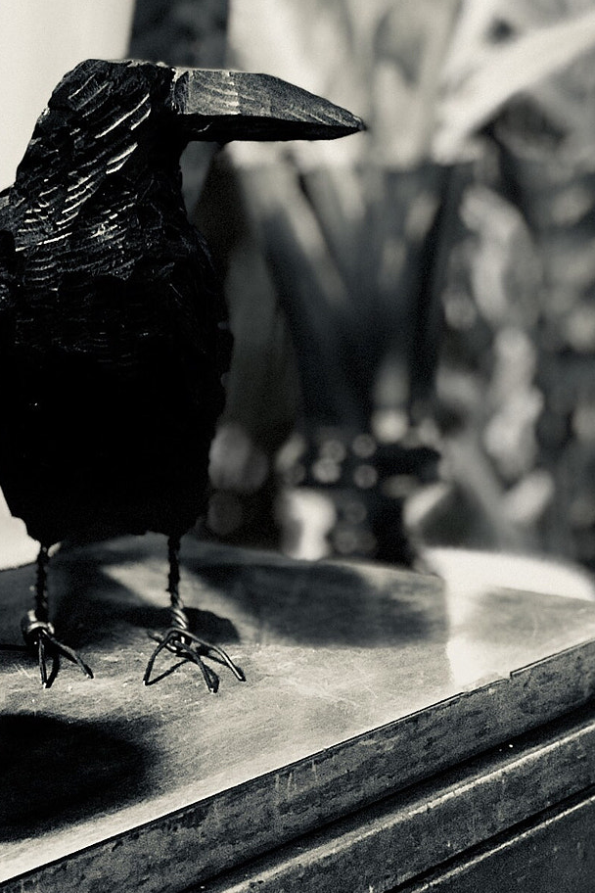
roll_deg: +0.9
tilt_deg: -5.1
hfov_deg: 13.0
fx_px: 2578
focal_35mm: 104
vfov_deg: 19.6
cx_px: -23
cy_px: 347
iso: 320
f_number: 2.8
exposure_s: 1/50
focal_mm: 6.6
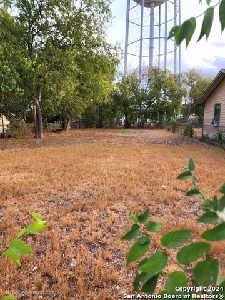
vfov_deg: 73.9
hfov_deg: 58.9
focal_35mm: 23
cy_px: 150
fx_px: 199
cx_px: 112
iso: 25
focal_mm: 6.4
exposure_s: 1/120
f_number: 1.8
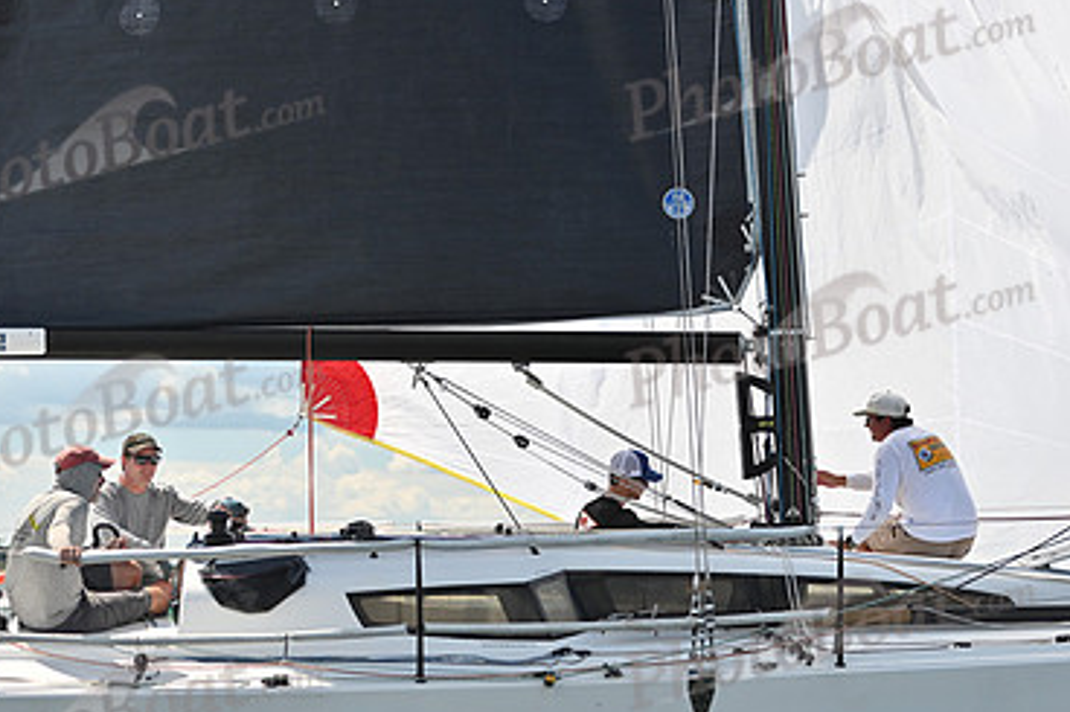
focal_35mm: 123
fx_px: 3654
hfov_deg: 16.7
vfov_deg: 11.1
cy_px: 525
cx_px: 477
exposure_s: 1/2000
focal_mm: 78
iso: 250
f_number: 3.2
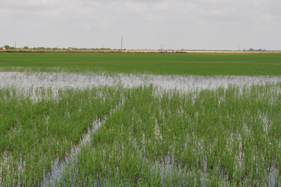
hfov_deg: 32.8
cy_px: 61
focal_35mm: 61
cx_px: 107
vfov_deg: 22.1
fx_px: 476
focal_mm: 28
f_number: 9
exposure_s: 1/320
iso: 200
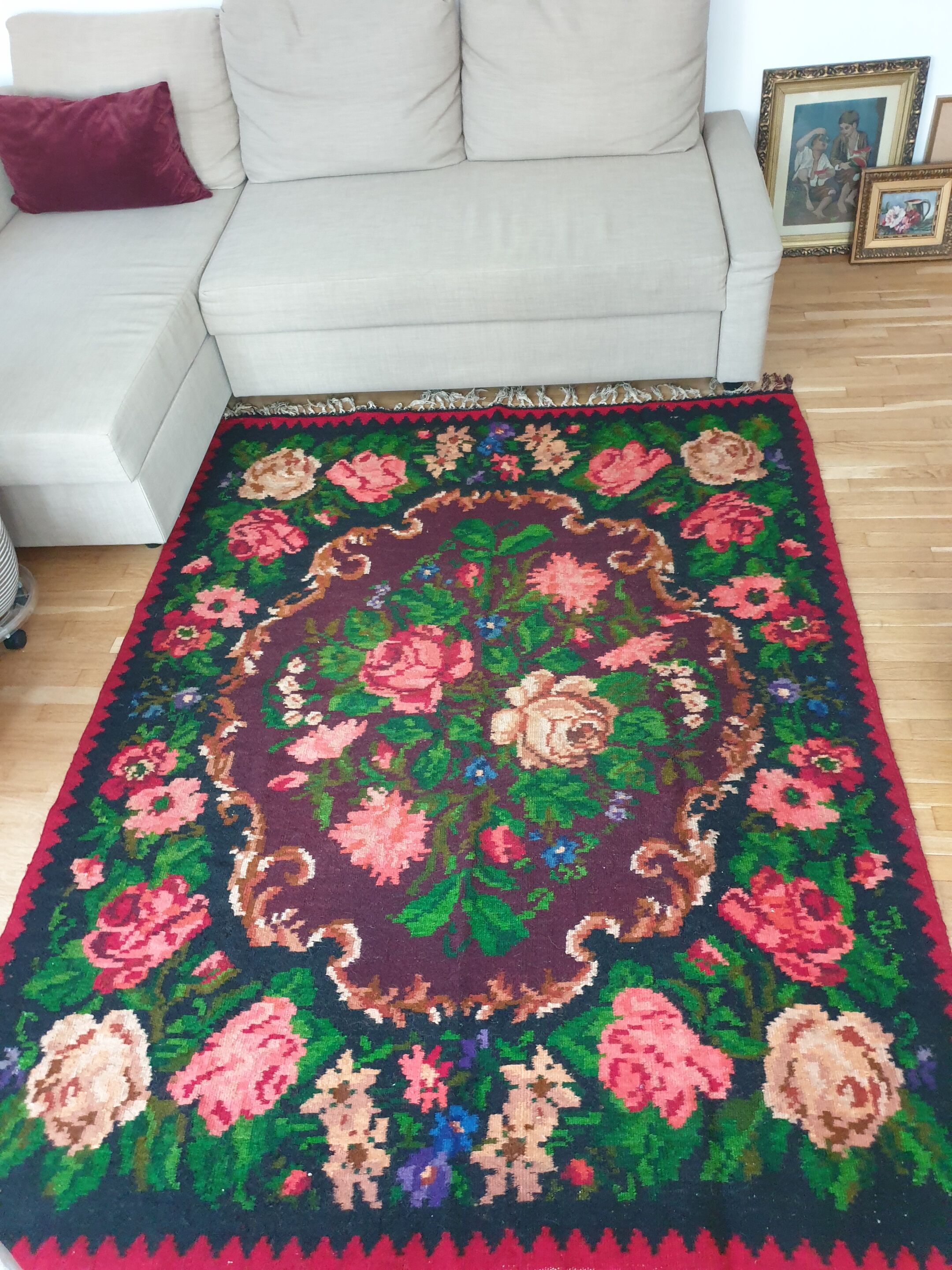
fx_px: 953
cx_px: 476
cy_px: 635
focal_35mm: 26
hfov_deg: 53.1
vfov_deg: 67.3
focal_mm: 4.3
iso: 250
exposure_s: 1/20
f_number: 1.5
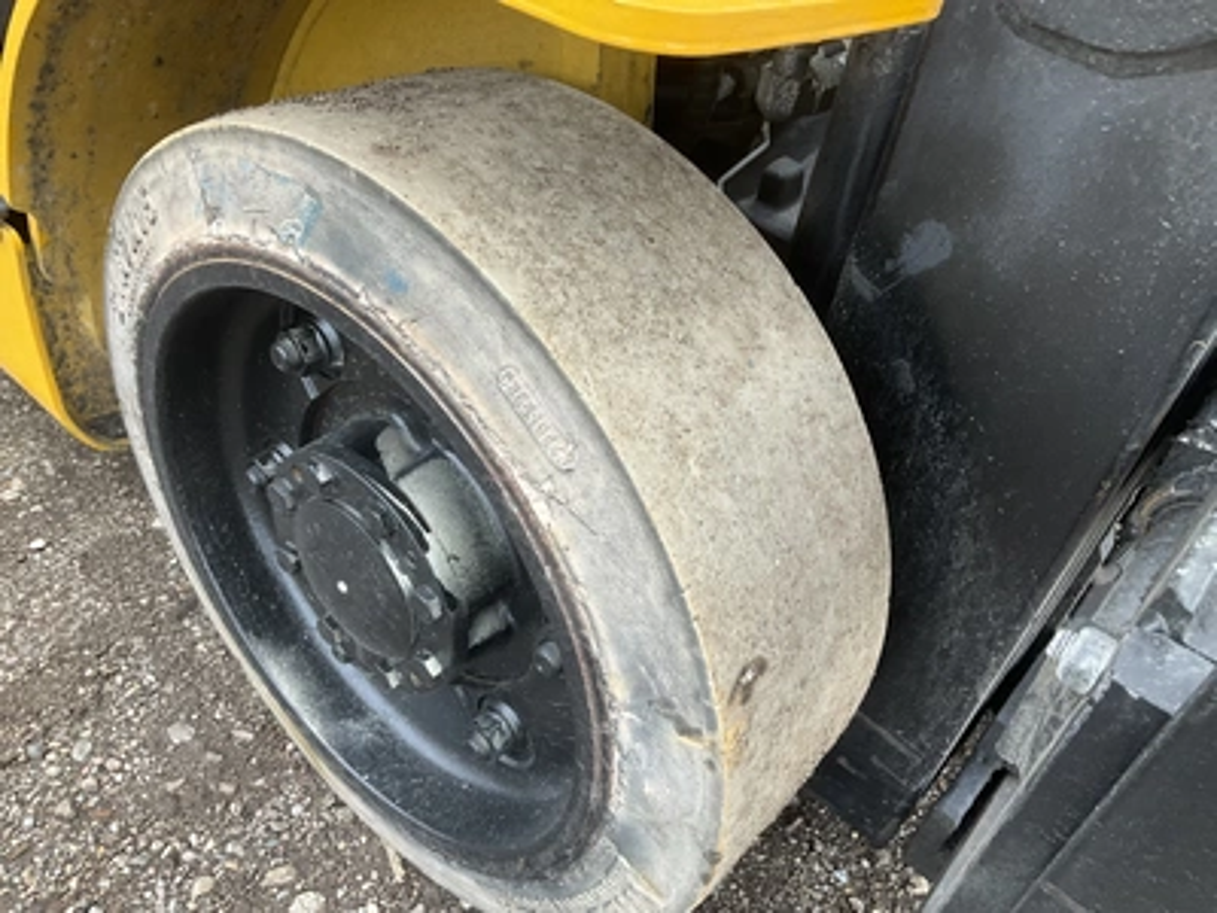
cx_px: 608
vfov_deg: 48.2
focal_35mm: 29
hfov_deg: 61.7
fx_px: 1020
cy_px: 456
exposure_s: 1/128
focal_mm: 3
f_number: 1.8
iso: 20
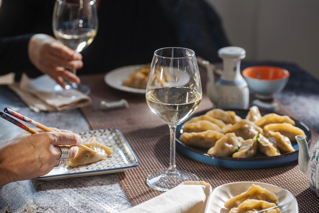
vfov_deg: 15.2
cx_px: 160
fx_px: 798
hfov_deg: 22.6
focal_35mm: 90
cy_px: 106
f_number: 5.6
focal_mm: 90
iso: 500
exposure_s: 1/80
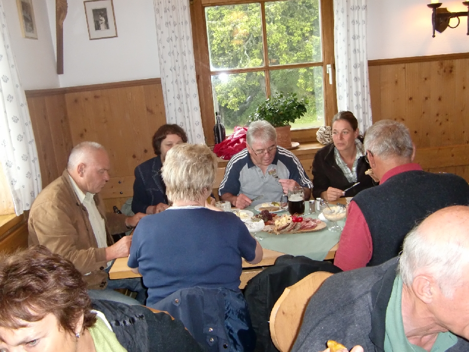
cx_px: 234
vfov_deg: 42.9
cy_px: 176
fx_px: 447
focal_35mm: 33
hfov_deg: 55.4
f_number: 2.7
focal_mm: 5.8
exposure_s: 1/60
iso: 400
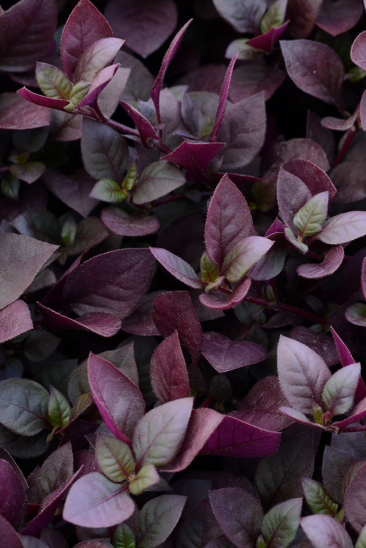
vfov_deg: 16.0
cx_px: 207
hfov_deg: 10.7
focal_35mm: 128
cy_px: 275
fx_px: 1950
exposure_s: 1/25
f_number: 11
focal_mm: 105
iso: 200
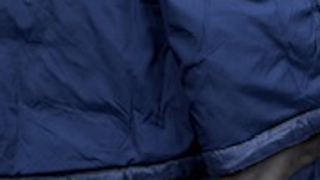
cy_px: -209
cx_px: -16
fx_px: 797
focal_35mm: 94
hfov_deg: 21.7
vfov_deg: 11.3
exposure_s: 1/100
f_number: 1.78
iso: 100
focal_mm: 6.76
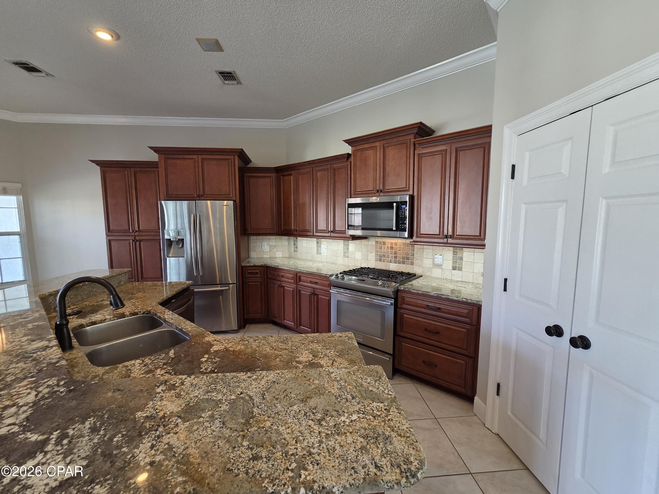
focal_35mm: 13
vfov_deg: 89.9
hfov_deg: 106.2
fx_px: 247
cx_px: 330
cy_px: 247
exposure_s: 1/120
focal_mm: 2.2
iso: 250
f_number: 2.2
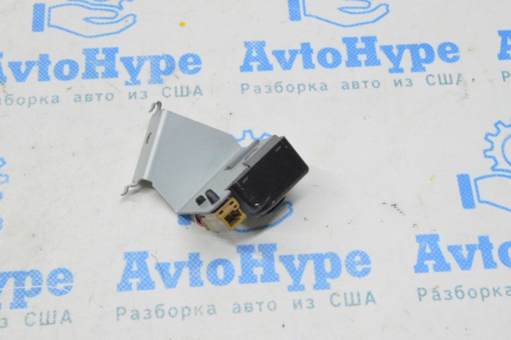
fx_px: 808
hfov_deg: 35.1
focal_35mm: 57
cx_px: 256
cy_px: 170
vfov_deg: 23.7
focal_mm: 38
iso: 6400
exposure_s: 1/20
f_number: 20
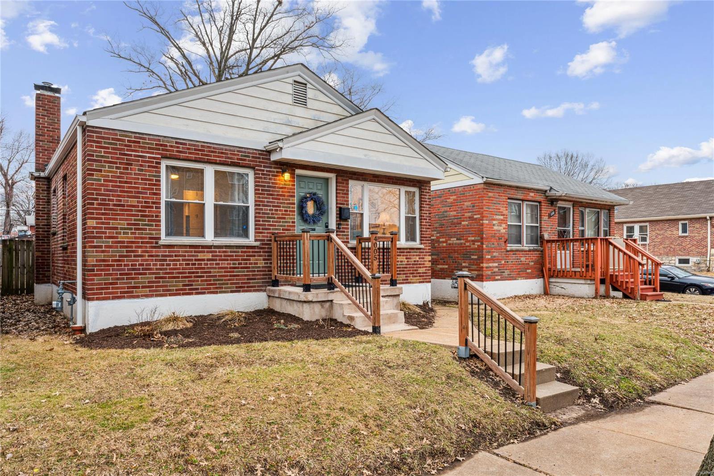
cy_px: 238
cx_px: 357
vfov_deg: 53.1
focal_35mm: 24
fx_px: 476
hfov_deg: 73.8
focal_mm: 24
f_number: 22
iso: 100
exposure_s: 1/1.25
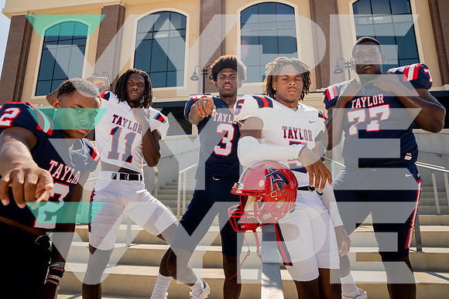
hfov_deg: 73.7
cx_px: 224
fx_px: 299
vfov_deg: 53.2
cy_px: 150
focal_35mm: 24
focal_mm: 24
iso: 100
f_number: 7.1
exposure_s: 1/320
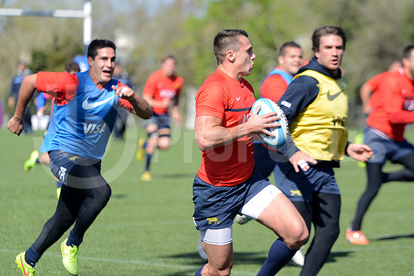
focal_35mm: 220
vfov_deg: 6.2
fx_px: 2530
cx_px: 207
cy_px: 138
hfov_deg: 9.4
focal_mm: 220
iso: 400
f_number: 4
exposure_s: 1/1250
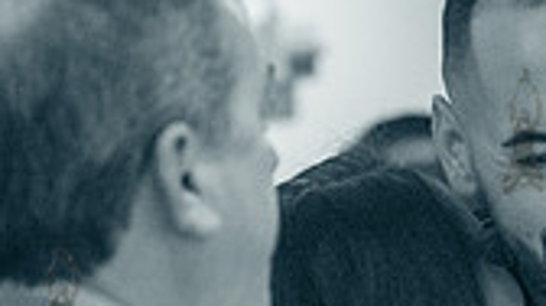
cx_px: 670
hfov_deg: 5.5
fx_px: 5697
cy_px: 493
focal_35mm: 394
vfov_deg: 3.1
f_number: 3.5
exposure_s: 1/160
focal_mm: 80
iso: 8000
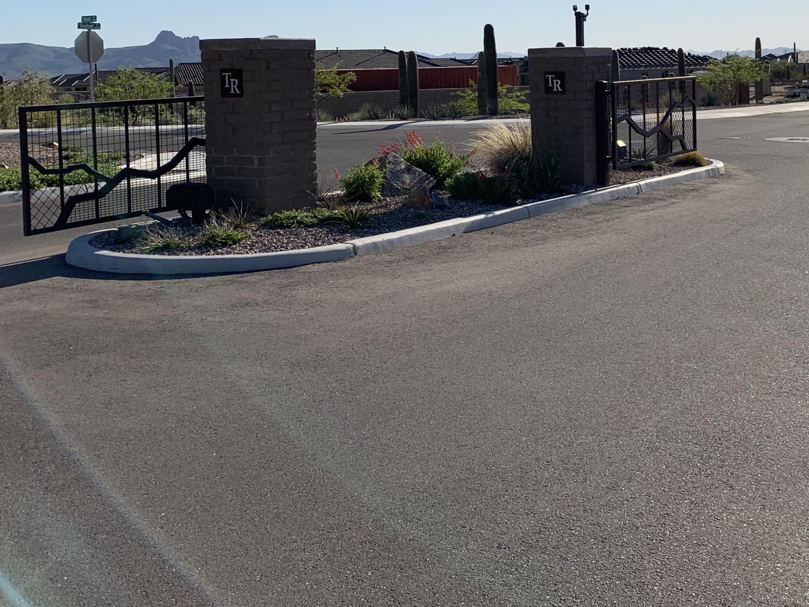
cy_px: 117
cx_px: 555
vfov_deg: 30.1
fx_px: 1098
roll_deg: +0.5
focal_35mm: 47
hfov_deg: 39.8
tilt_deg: -2.1
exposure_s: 1/4464
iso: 25
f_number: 1.8
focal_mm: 4.25
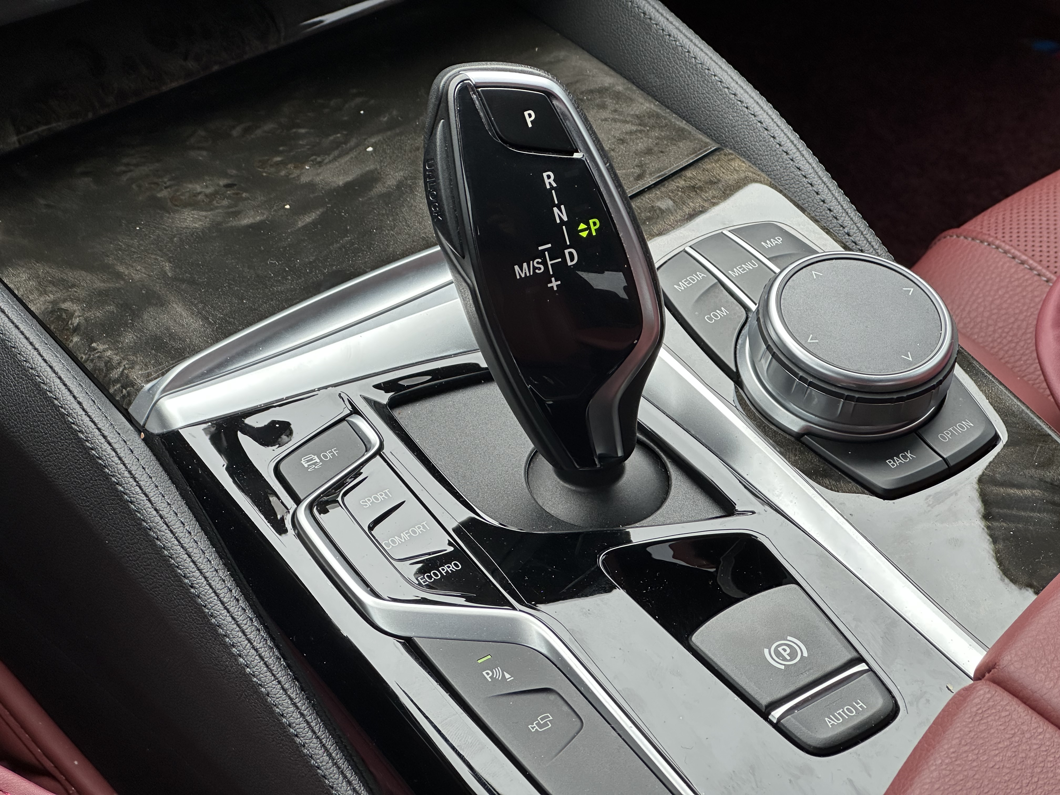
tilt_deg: -41.0
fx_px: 2358
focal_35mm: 77
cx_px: 530
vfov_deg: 19.1
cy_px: 398
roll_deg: +0.3
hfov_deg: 25.3
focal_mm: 9
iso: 100
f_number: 2.8
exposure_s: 1/99
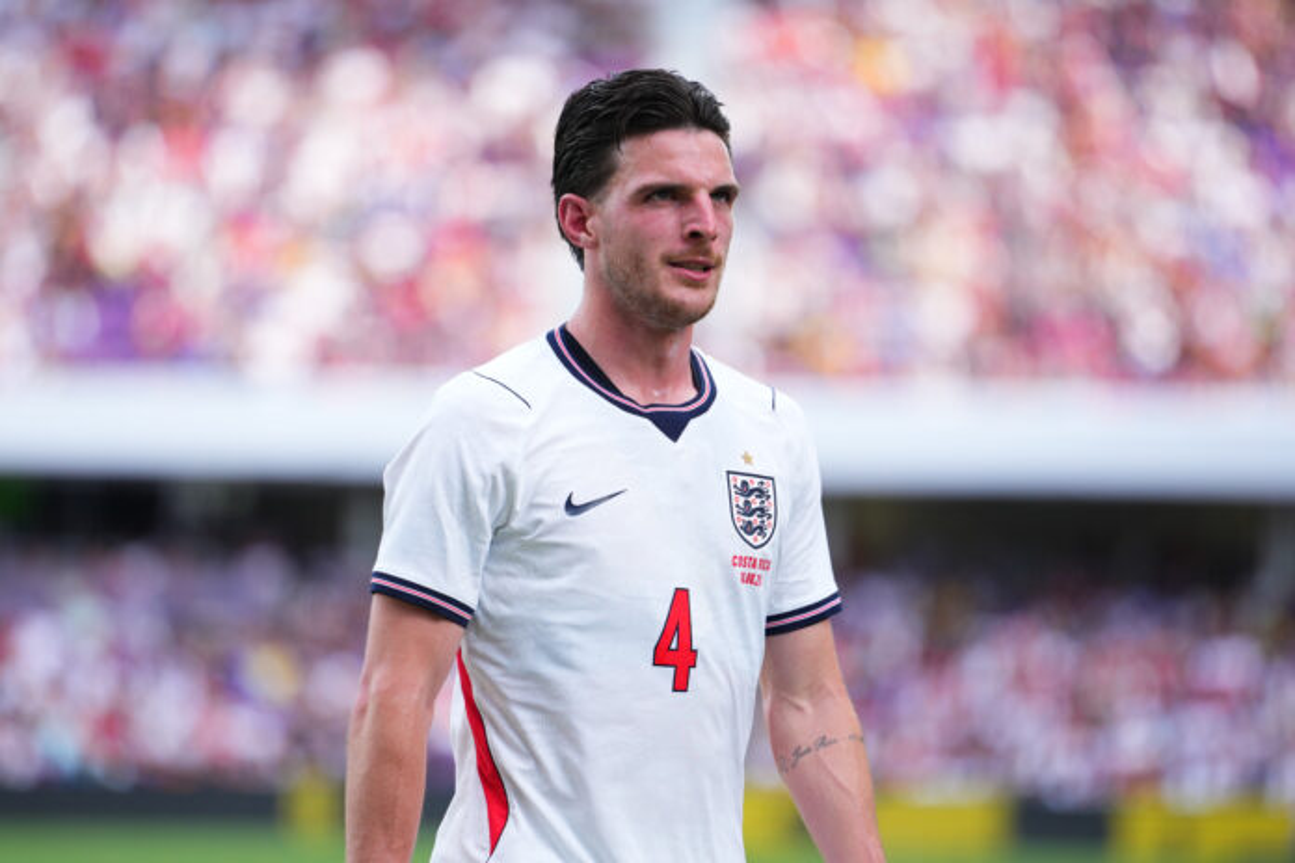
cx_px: 648
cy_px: 432
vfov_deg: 6.1
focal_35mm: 225
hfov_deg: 9.1
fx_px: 8093
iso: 400
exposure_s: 1/3200
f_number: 2
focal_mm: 150
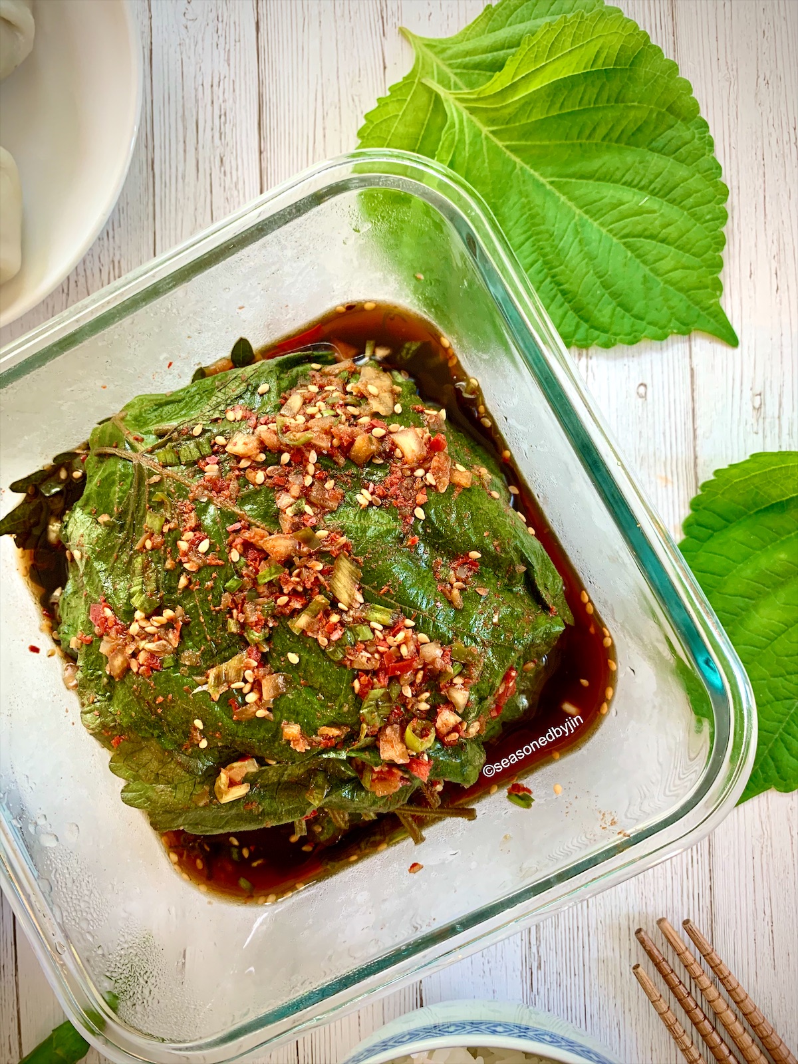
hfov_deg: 53.1
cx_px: 399
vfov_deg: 67.3
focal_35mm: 26
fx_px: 799
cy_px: 532
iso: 125
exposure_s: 1/60
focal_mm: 4.25
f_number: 1.8
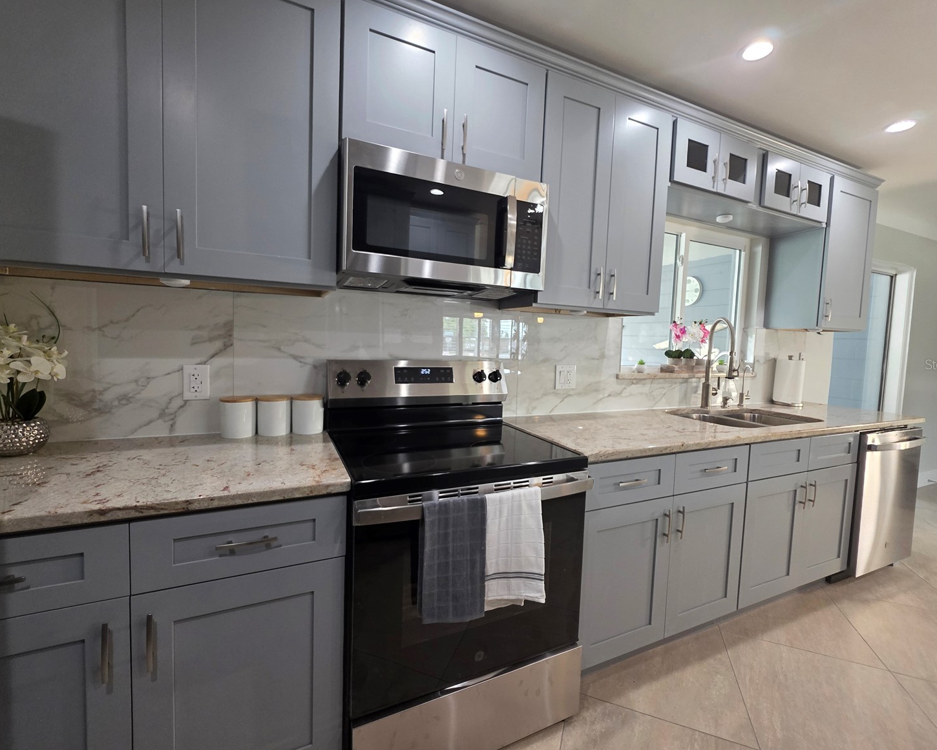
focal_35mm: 14
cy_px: 364
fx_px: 388
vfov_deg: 88.0
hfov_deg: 100.7
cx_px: 469
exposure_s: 1/120
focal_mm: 2.2
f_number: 1.9
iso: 320
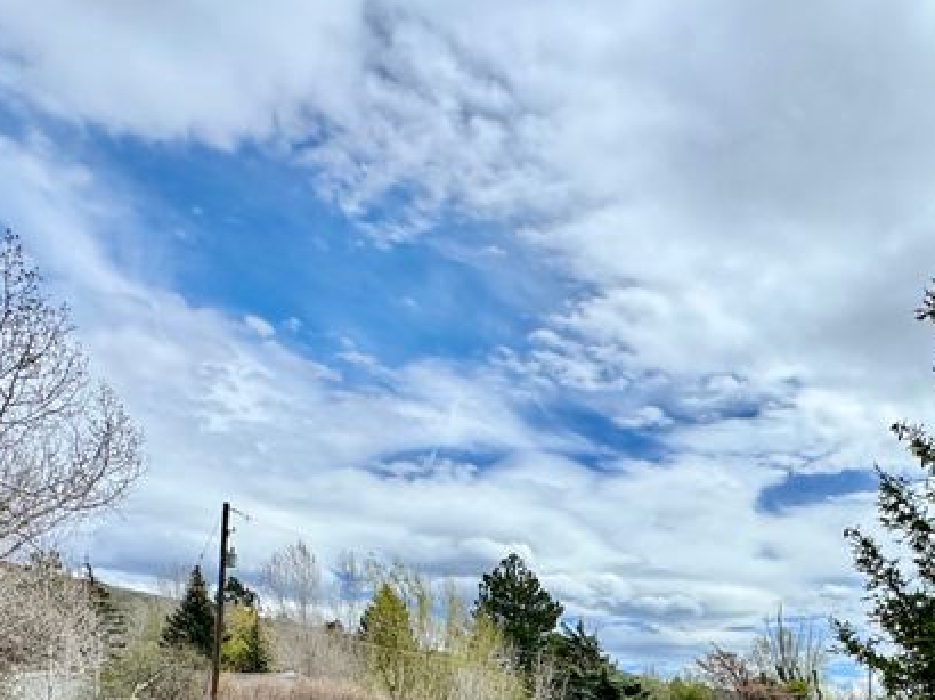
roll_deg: -0.2
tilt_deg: +1.7
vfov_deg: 36.3
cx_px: 696
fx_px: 945
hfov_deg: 50.6
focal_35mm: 35
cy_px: 709
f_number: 2.2
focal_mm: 2.22
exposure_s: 1/3106
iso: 50
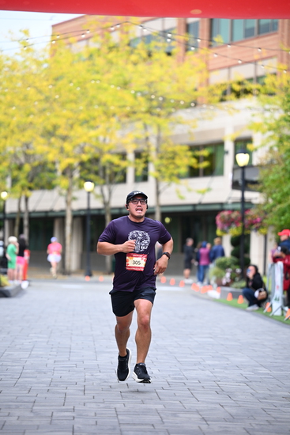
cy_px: 218
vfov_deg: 15.2
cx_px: 145
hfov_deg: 10.2
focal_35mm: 135
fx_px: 1630
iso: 1000
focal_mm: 135
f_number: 2.8
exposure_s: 1/1600
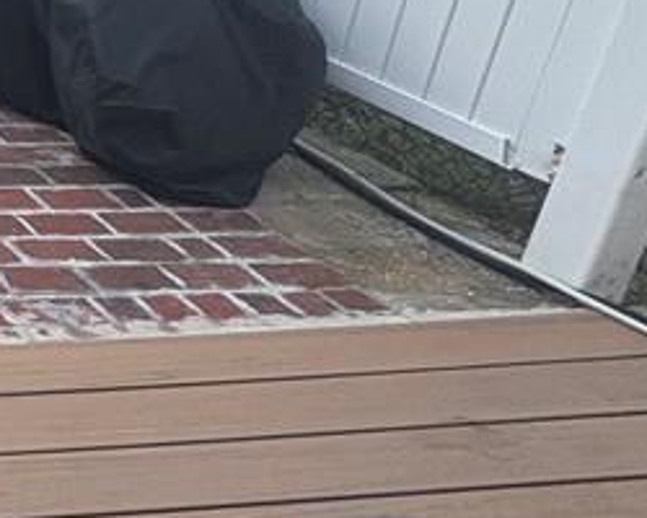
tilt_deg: -19.3
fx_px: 1072
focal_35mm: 56
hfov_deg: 19.9
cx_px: -608
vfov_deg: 25.1
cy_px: -57
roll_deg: -0.5
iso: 200
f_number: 2.2
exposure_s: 1/88
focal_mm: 2.22
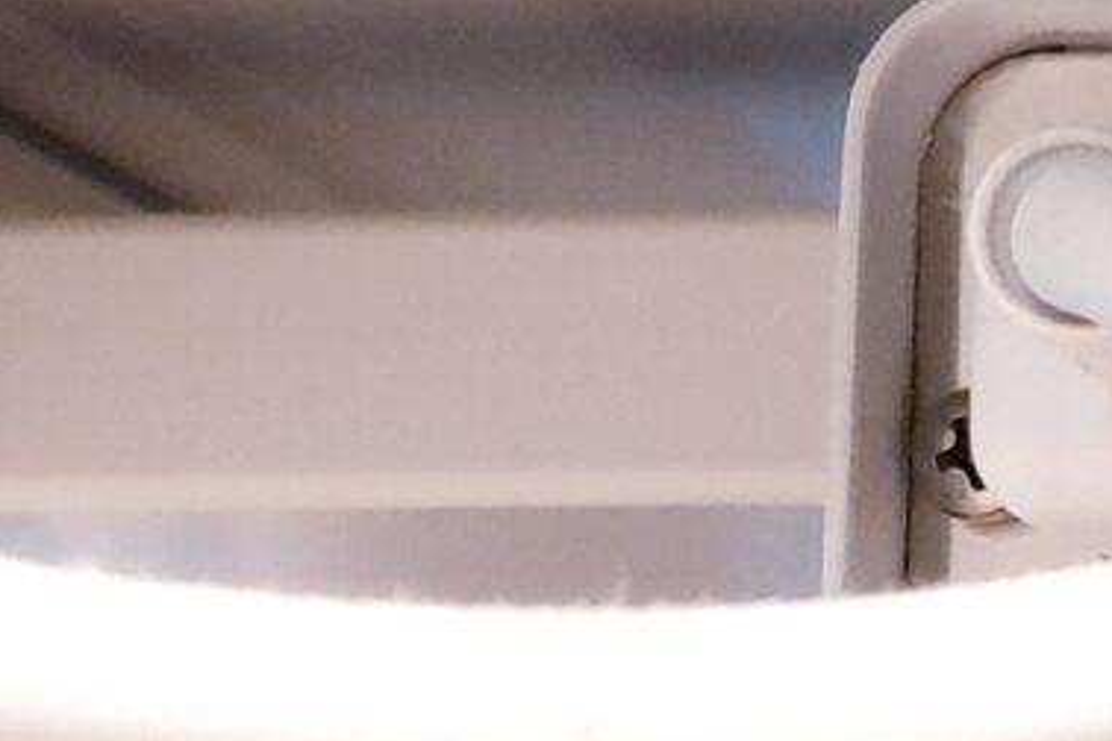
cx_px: 2586
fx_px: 5652
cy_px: 1173
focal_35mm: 183
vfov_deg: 7.4
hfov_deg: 10.0
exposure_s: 1/25
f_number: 1.5
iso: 250
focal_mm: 4.3
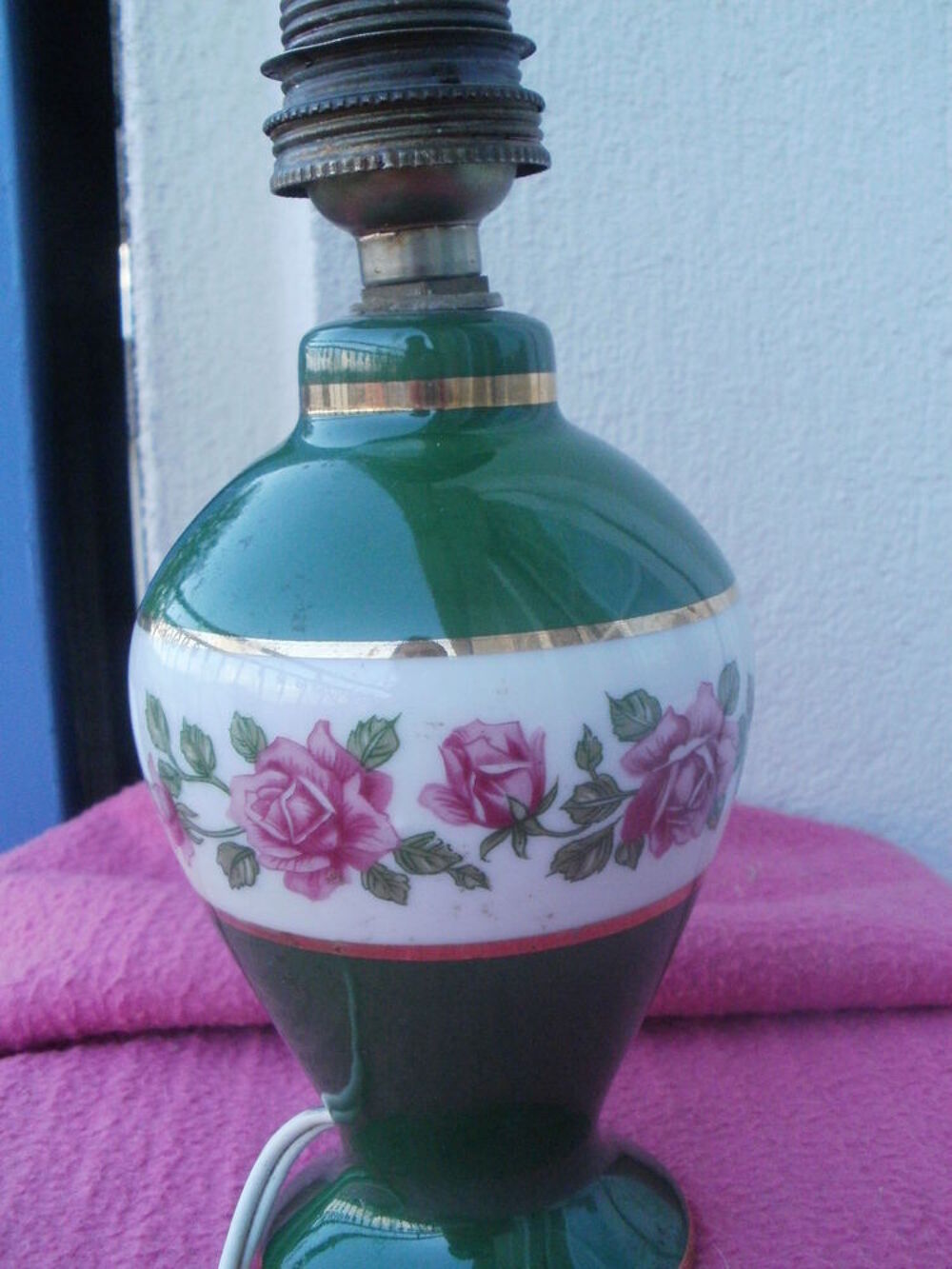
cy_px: 634
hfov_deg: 39.7
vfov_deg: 51.4
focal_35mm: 36
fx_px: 1320
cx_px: 476
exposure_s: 1/100
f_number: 5.6
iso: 400
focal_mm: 6.3
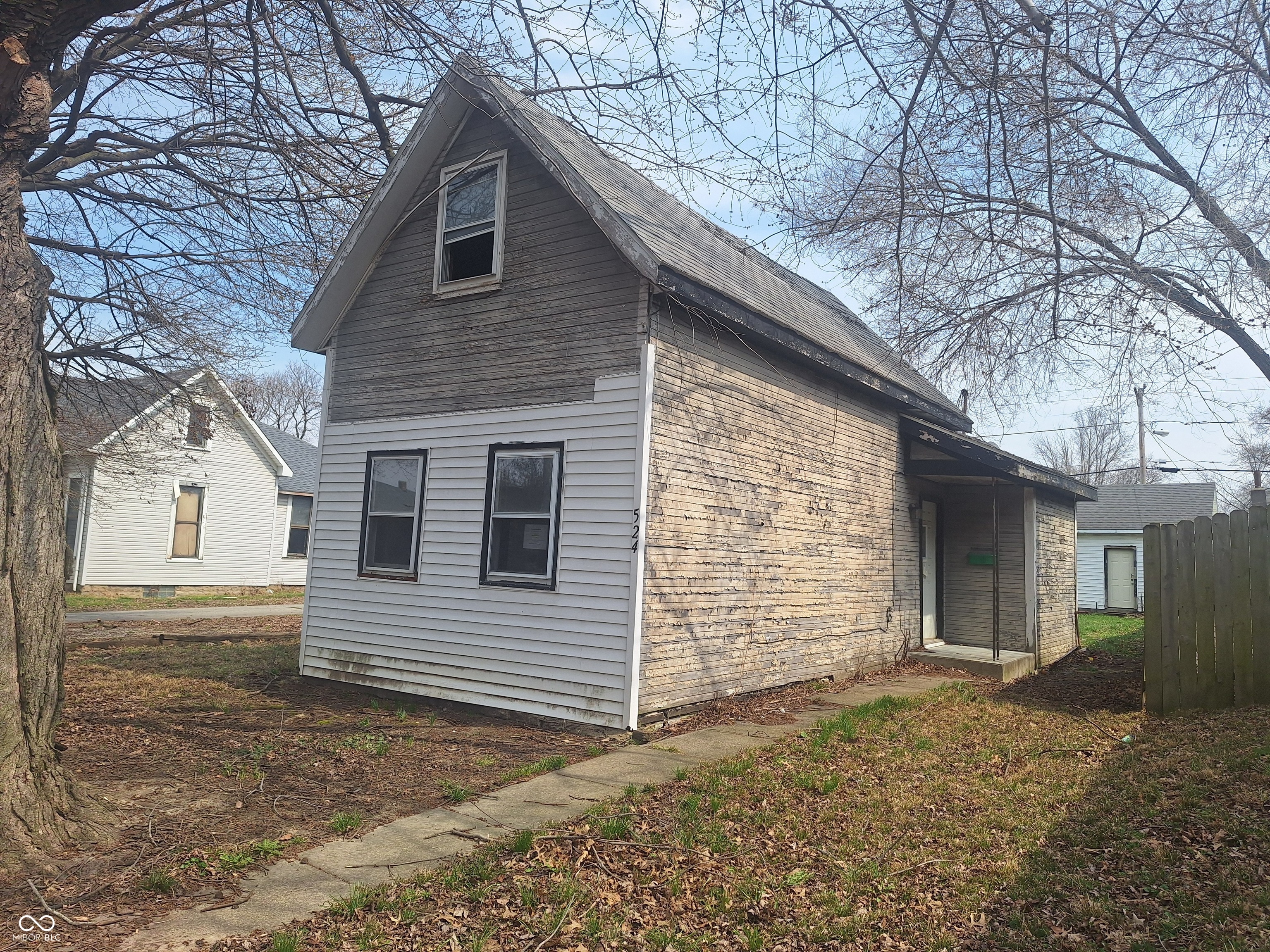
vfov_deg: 58.9
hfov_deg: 73.9
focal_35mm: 23
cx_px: 635
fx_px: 844
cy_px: 476
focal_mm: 5.54
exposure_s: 1/2532
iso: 40
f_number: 1.8
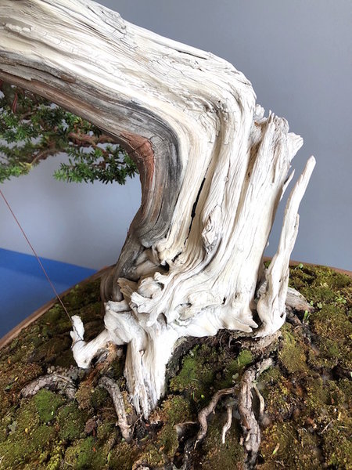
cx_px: 176
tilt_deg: -22.9
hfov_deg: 49.7
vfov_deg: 63.4
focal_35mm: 28
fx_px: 380
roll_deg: +9.9
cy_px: 235
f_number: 1.8
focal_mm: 3.99
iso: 32
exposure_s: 1/50
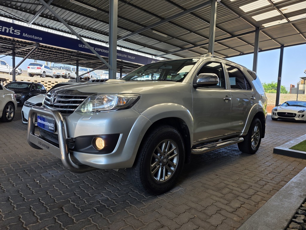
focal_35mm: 23
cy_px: 115
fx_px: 203
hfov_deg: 73.9
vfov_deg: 58.9
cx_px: 153
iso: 80
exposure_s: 1/1283
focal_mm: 6.25
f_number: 1.7
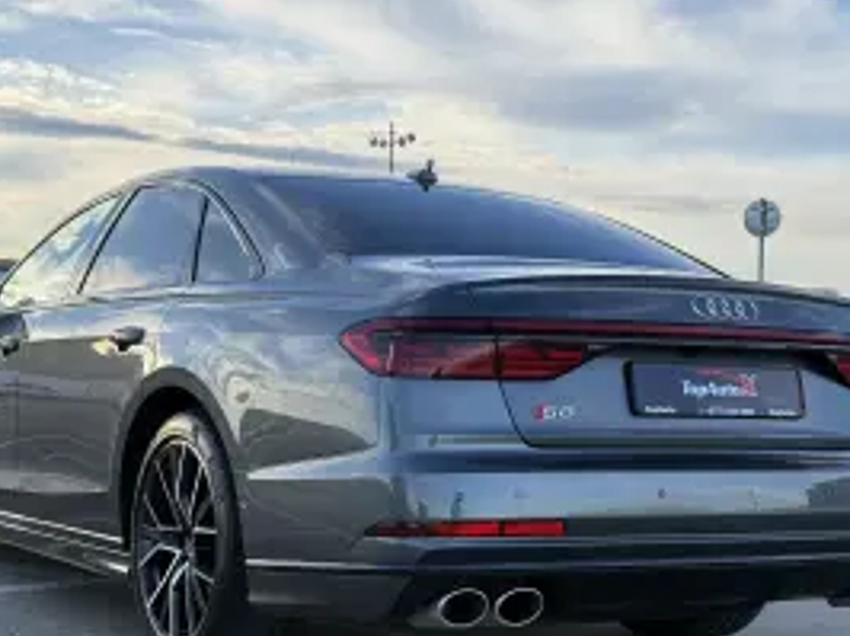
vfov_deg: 22.5
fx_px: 1595
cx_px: 415
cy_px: 406
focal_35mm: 65
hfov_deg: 29.8
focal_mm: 6.76
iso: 100
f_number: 1.78
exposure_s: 1/1203
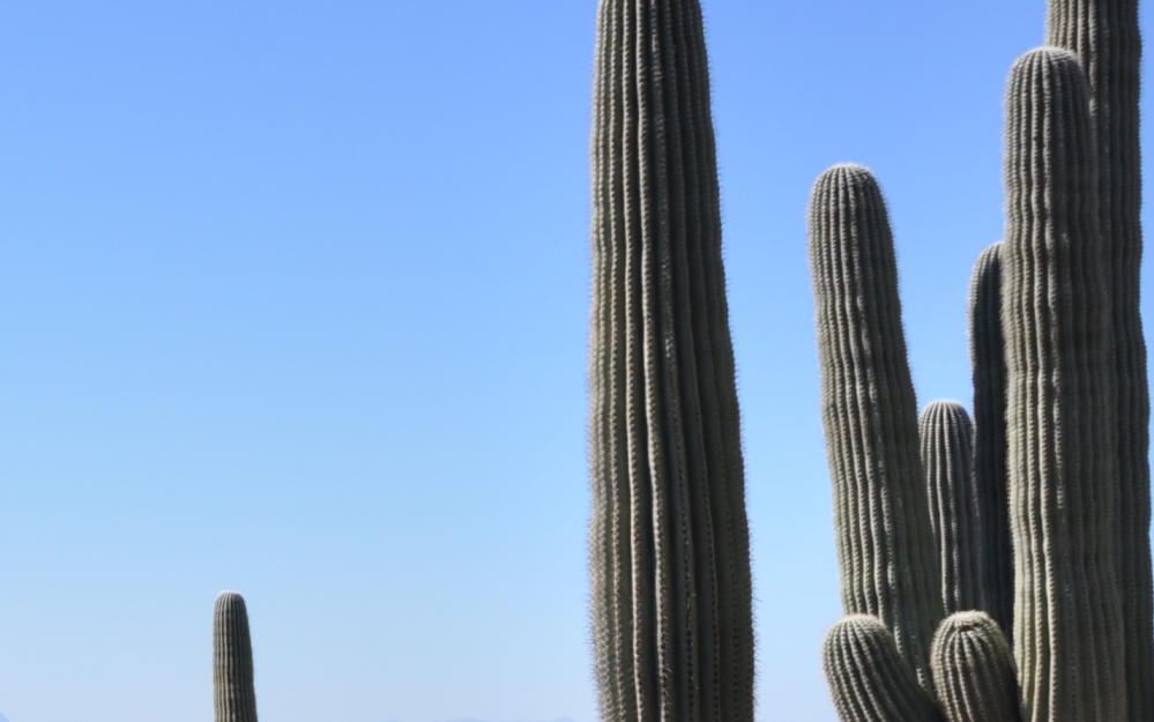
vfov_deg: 11.7
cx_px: -384
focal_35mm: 110
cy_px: 807
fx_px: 3460
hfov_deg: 17.6
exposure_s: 1/320
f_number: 9
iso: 200
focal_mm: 24
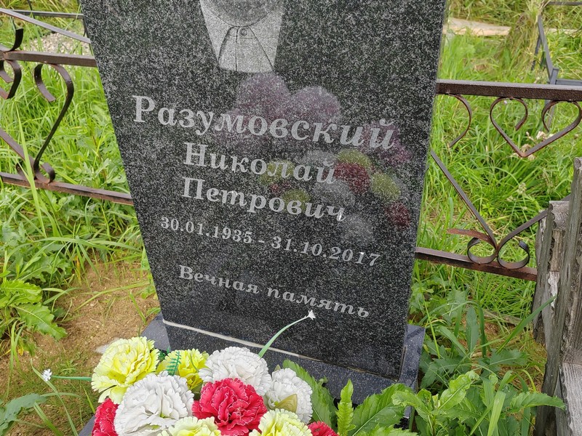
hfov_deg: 61.7
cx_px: 291
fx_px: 488
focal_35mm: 29
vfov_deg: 48.2
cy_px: 218
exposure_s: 1/650
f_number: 1.9
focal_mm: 5.52
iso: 100
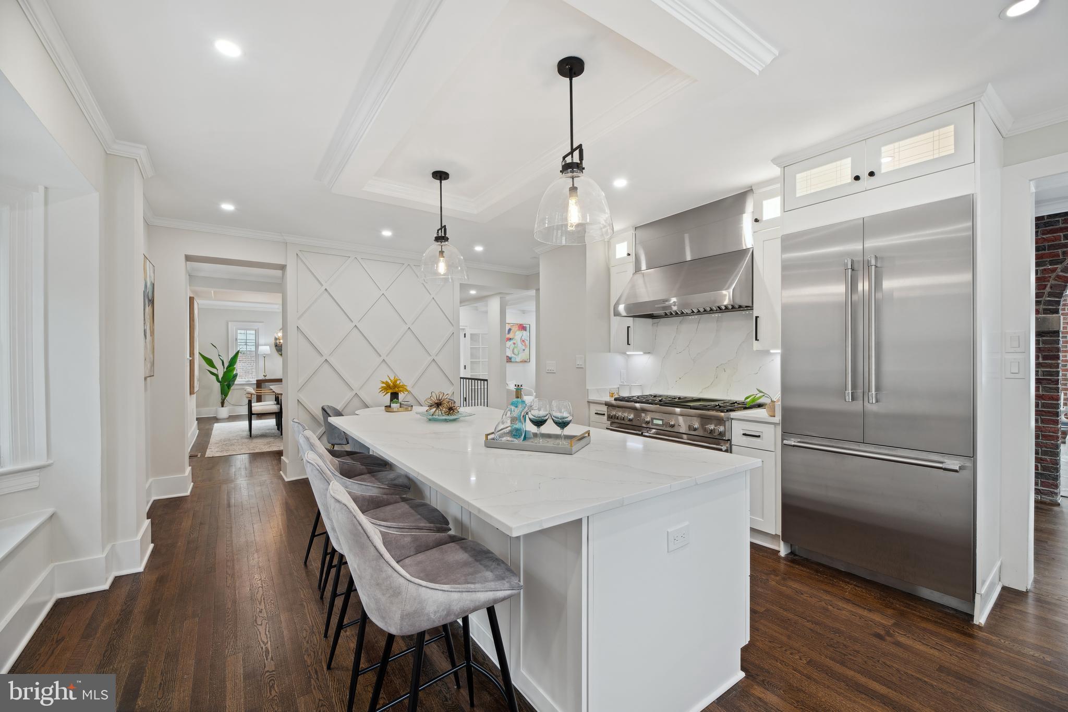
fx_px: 415
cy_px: 356
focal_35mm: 14
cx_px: 534
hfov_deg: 104.3
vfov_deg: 81.2
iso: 200
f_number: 9
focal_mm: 14
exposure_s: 1/10
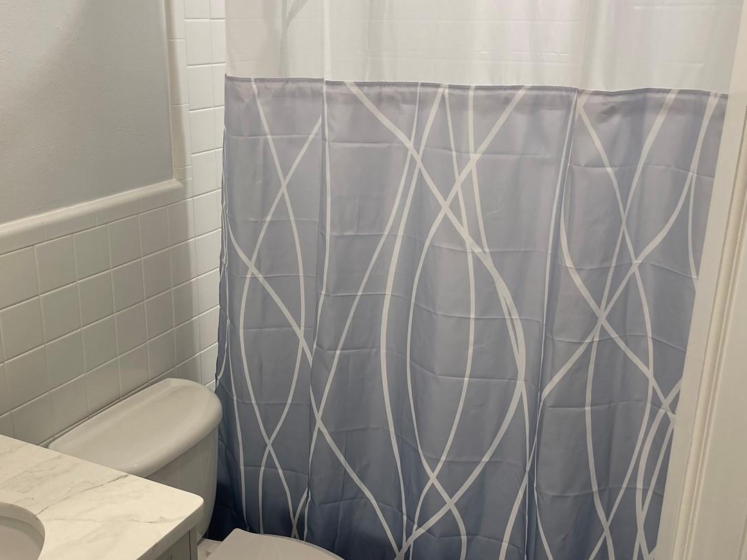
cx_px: 314
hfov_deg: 49.9
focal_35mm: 37
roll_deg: -1.2
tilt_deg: -19.9
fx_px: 799
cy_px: 305
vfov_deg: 38.6
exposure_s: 1/120
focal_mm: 5.1
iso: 100
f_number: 1.6
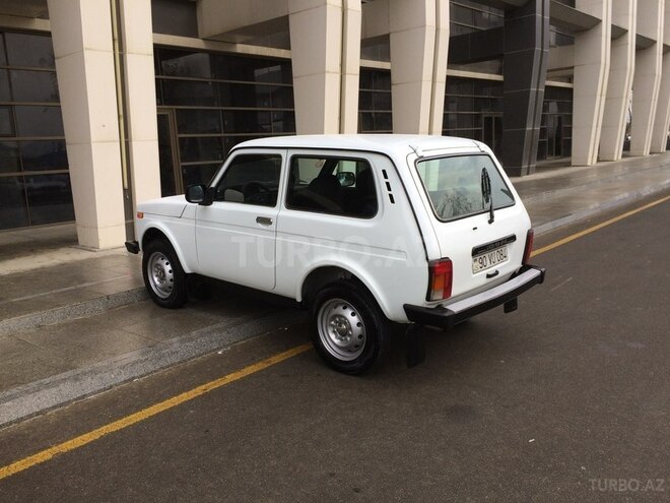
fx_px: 561
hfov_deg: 61.7
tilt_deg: -11.2
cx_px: 335
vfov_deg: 48.2
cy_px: 252
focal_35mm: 29
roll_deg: +0.4
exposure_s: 1/232
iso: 32
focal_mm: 4.15
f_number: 2.2
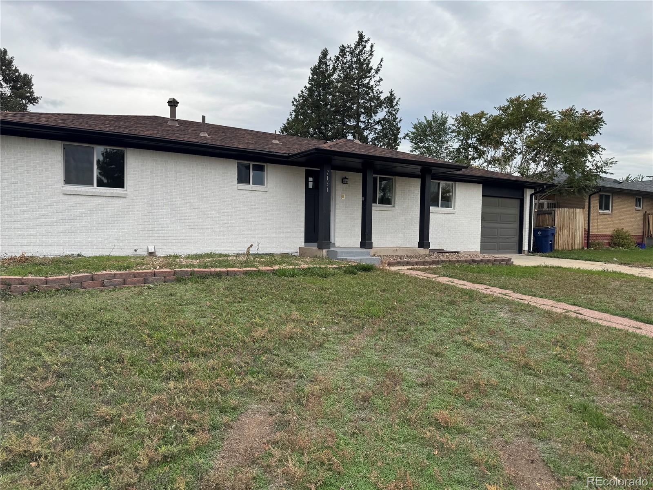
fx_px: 453
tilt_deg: -2.1
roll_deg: -1.4
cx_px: 326
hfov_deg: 71.6
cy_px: 245
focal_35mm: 24
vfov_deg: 56.8
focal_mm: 6.76
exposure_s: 1/1721
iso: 80
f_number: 1.78
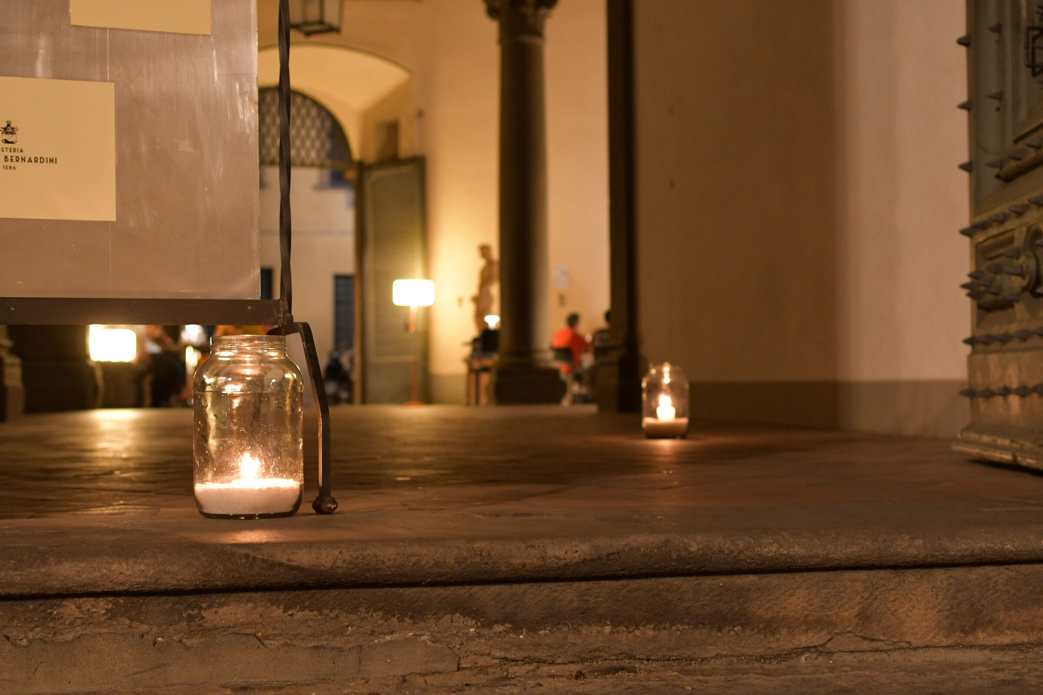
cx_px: 522
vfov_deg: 26.0
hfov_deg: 38.2
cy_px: 348
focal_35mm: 52
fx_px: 1506
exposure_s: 1/15
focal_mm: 35
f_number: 2.8
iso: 1600
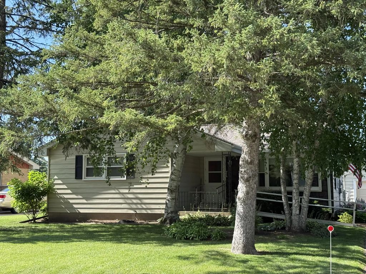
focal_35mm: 48
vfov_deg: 30.3
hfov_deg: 39.7
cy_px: 137
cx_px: 183
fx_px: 508
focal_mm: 6.76
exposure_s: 1/1149
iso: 80
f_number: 1.78
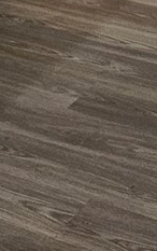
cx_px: -209
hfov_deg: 5.9
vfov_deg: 8.3
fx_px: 1462
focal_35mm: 214
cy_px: -490
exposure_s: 1/120
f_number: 1.7
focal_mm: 6.3
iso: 640
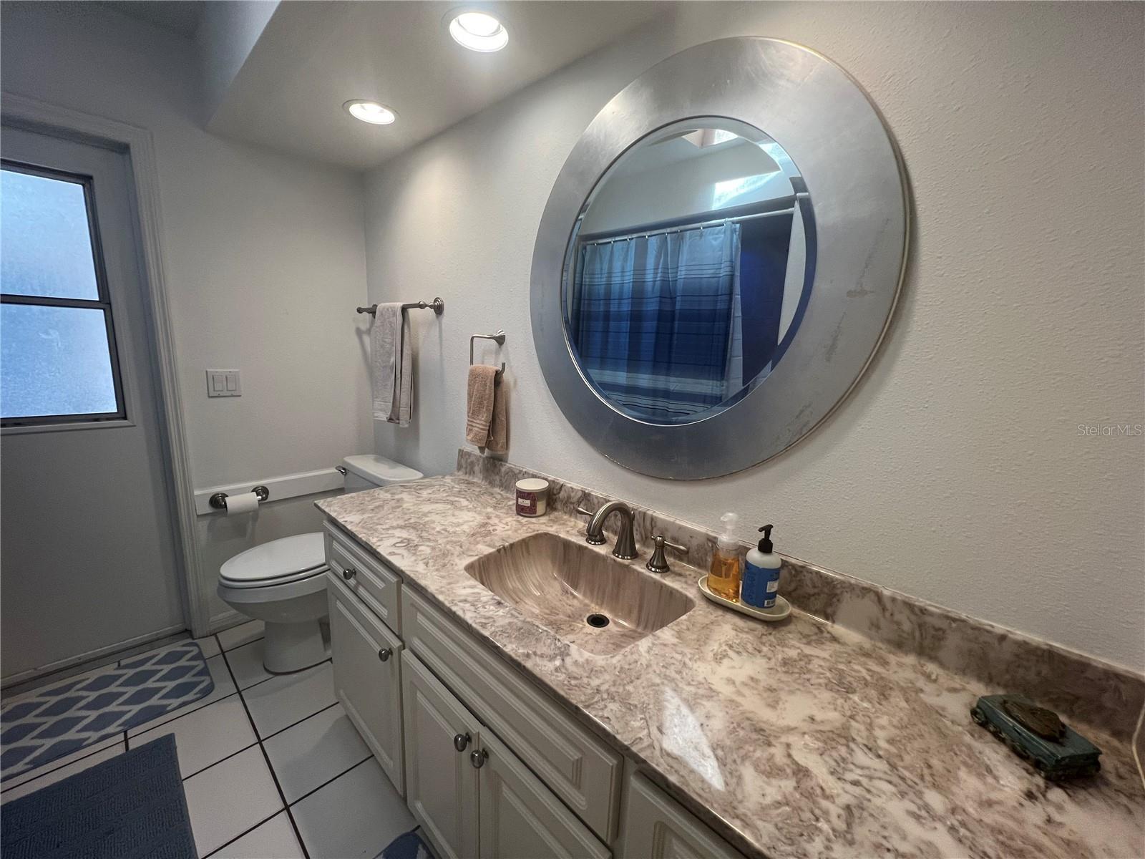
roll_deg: -2.3
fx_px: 430
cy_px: 430
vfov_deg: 89.9
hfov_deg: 106.2
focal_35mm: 13
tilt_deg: -10.8
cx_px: 572
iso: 125
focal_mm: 1.57
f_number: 1.8
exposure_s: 1/120
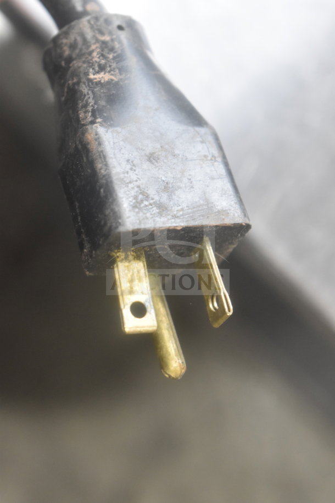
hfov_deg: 16.6
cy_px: 252
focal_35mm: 82
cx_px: 168
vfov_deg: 24.6
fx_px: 1151
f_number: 5.6
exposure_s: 1/100
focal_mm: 55
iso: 1600
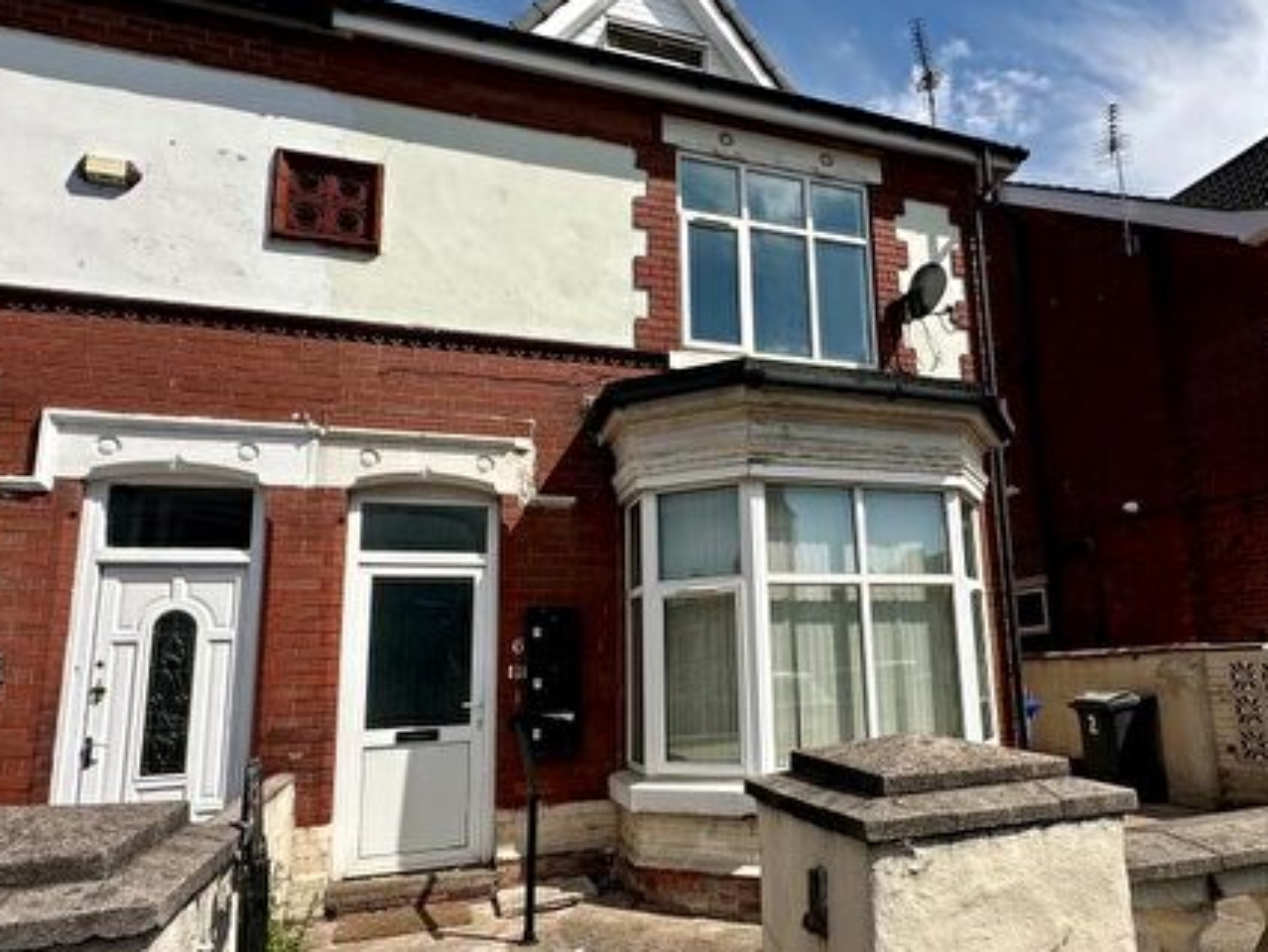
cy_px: 513
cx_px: 759
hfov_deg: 73.1
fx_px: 843
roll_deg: +2.3
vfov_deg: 58.9
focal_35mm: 23
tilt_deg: +10.1
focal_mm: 2.22
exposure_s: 1/2747
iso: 50
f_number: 2.2
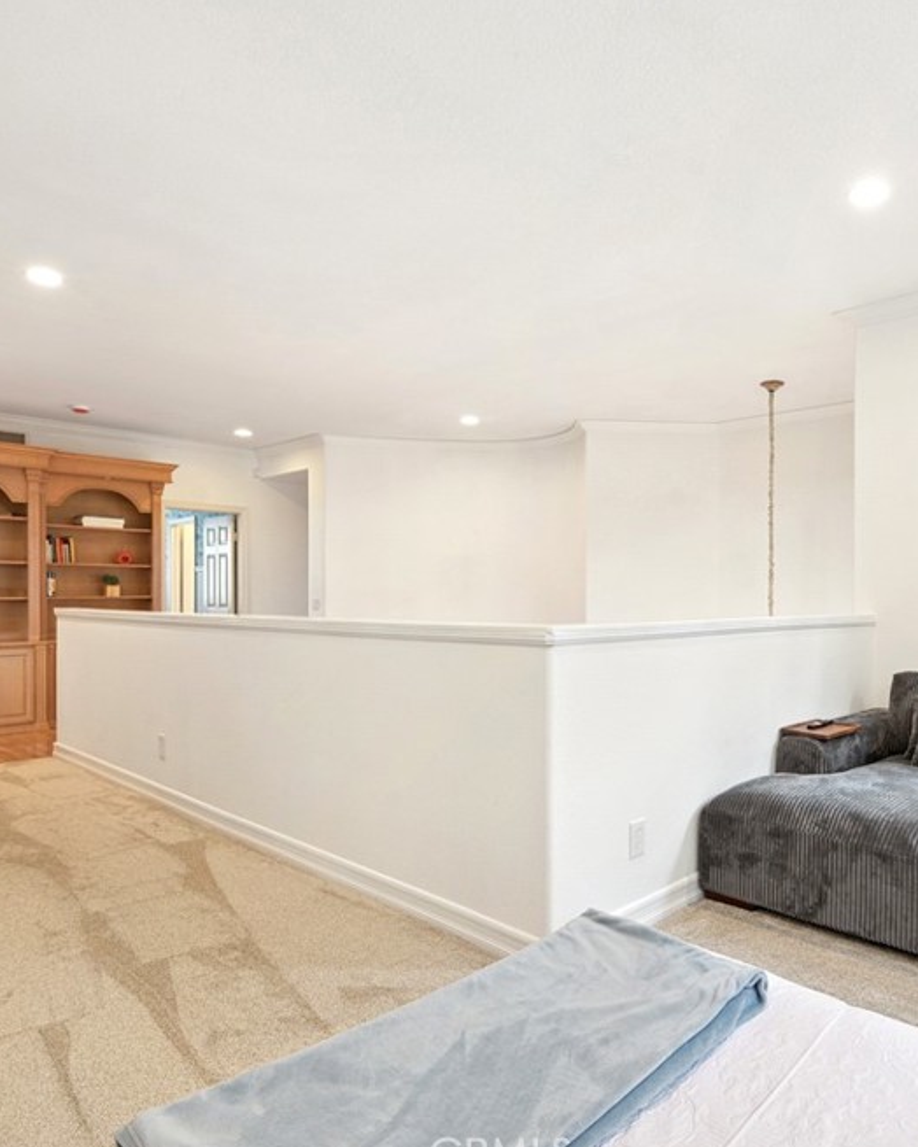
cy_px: 581
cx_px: 599
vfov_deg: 75.0
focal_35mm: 22
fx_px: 747
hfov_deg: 61.8
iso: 400
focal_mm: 15
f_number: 8
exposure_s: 1/15
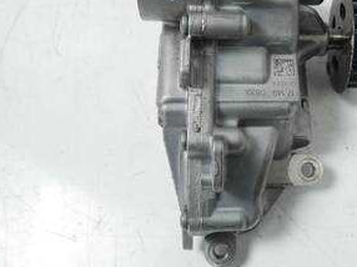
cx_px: 265
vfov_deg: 30.5
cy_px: 79
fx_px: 484
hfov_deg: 39.5
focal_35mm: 47
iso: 320
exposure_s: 1/60
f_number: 3.6
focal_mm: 14
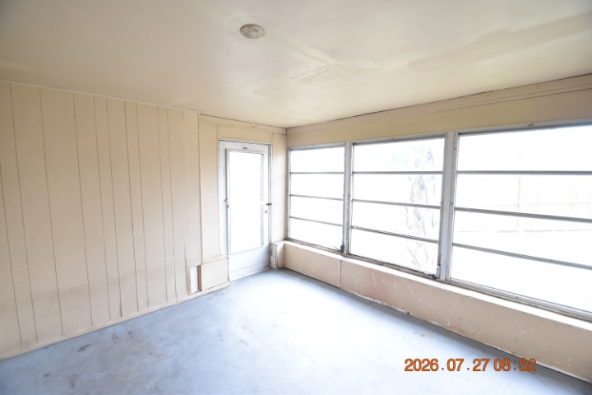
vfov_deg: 77.3
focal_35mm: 15
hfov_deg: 100.4
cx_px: 296
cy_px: 198
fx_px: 247
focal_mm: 10
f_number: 3.5
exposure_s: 1/30
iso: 800
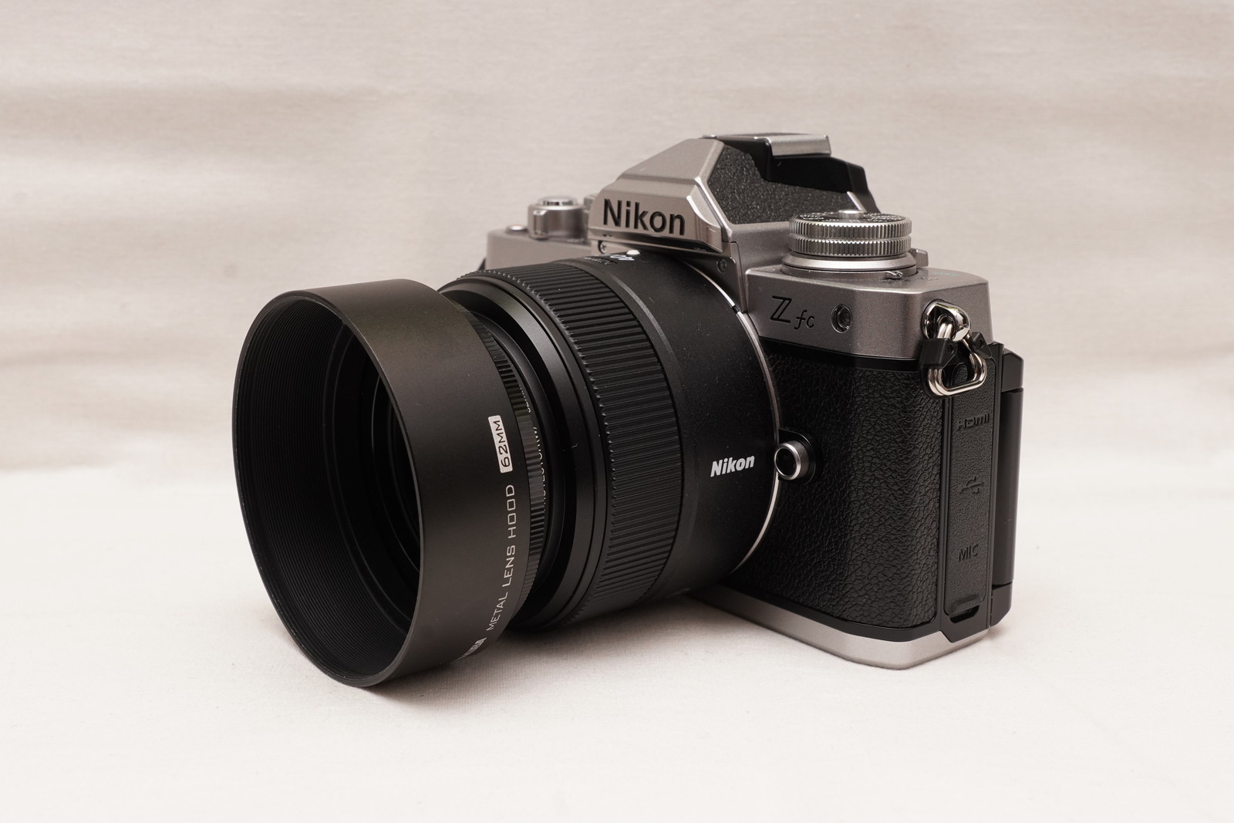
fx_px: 1474
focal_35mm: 43
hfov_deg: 45.4
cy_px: 412
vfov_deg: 31.2
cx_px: 617
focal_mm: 29
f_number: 11
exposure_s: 1/60
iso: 800
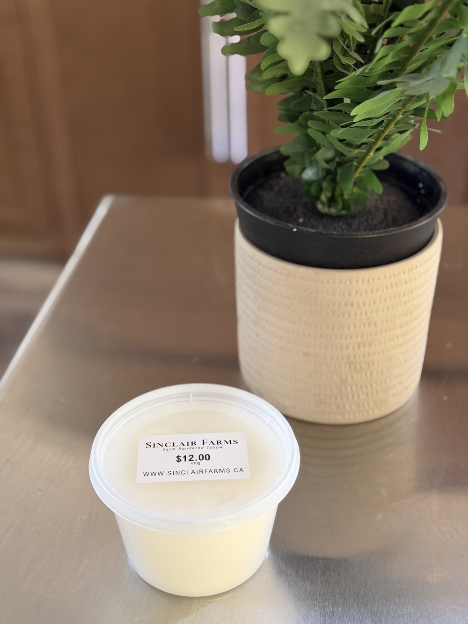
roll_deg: +1.3
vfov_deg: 39.7
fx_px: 865
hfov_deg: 30.3
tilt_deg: -33.1
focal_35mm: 48
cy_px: 312
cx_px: 234
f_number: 1.78
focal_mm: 6.76
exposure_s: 1/44
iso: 250
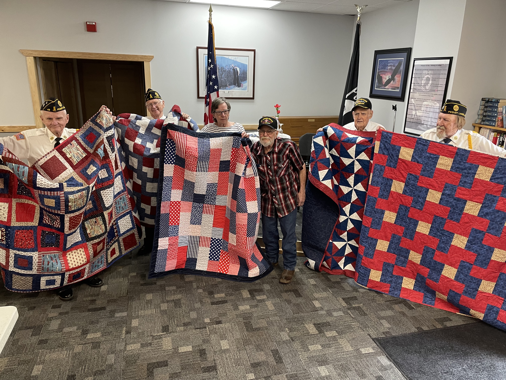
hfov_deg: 67.3
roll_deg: -1.7
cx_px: 253
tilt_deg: -18.1
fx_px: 380
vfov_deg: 53.1
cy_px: 190
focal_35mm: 26
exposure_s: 1/60
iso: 125
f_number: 1.6
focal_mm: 4.2
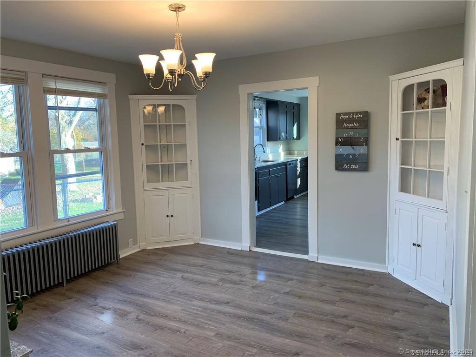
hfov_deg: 67.3
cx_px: 238
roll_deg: +1.6
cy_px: 178
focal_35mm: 26
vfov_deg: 53.1
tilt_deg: -6.7
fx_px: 358
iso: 50
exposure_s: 1/60
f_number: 1.8
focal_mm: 4.25
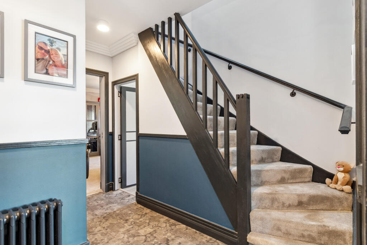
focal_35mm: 18
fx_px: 183
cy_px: 122
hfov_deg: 90.0
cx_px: 184
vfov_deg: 67.3
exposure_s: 1/3.33
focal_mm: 12
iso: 320
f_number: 9
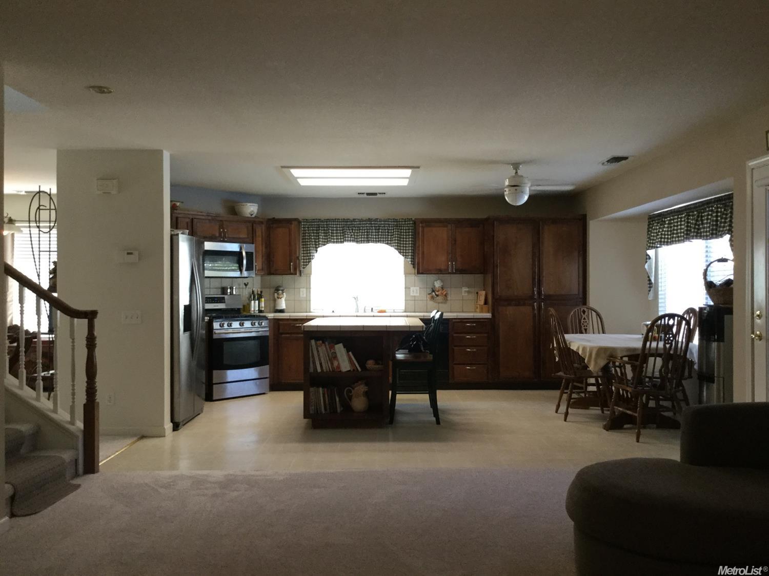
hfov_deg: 58.4
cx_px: 384
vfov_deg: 45.4
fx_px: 688
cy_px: 288
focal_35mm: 31
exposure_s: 1/30
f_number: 2.4
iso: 80
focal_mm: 3.3
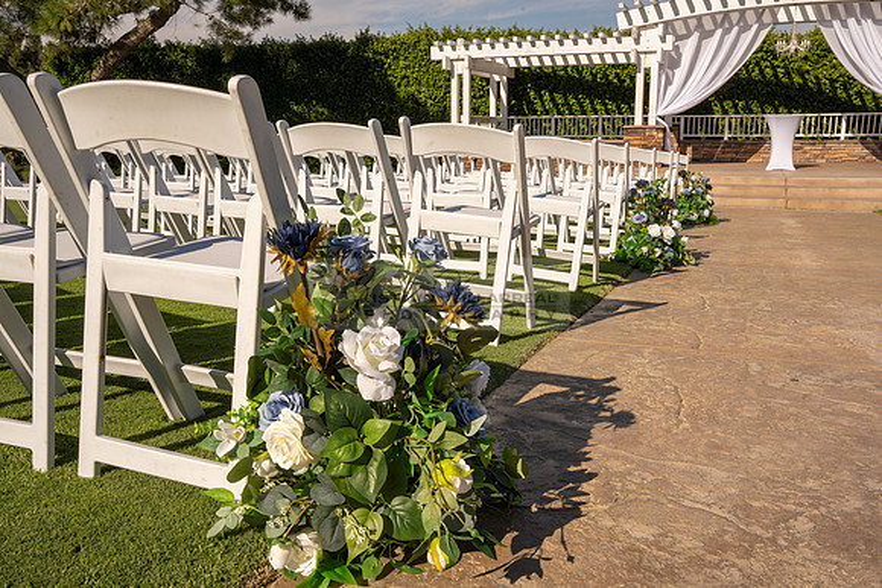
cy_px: 294
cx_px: 441
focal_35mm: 31
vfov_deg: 42.0
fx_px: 767
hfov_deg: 59.8
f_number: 16
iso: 100
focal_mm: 31.3
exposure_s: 1/160
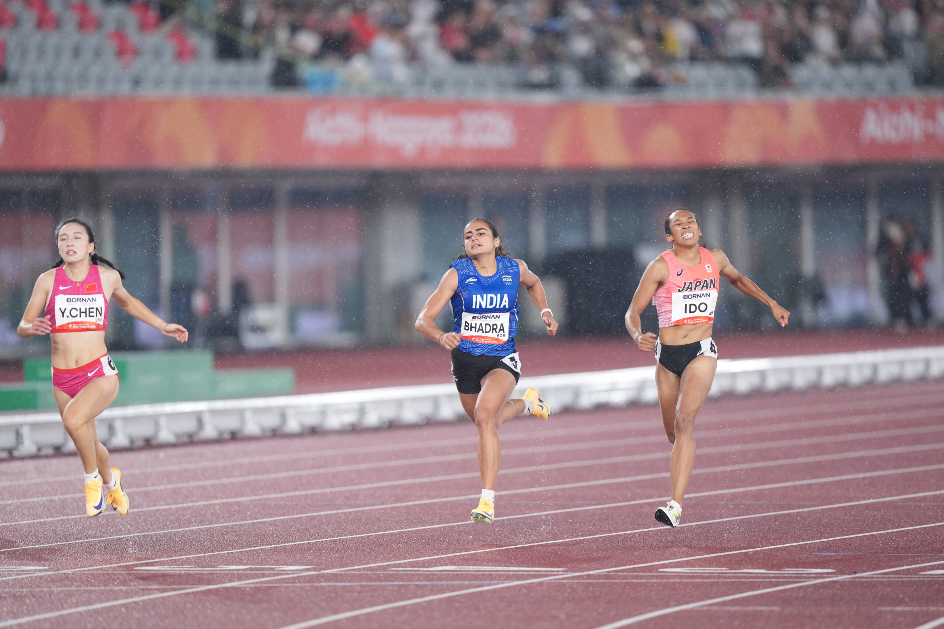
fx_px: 10489
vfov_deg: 3.4
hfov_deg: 5.2
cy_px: 314
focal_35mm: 400
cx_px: 472
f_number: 2.8
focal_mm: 400
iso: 1600
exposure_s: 1/1000
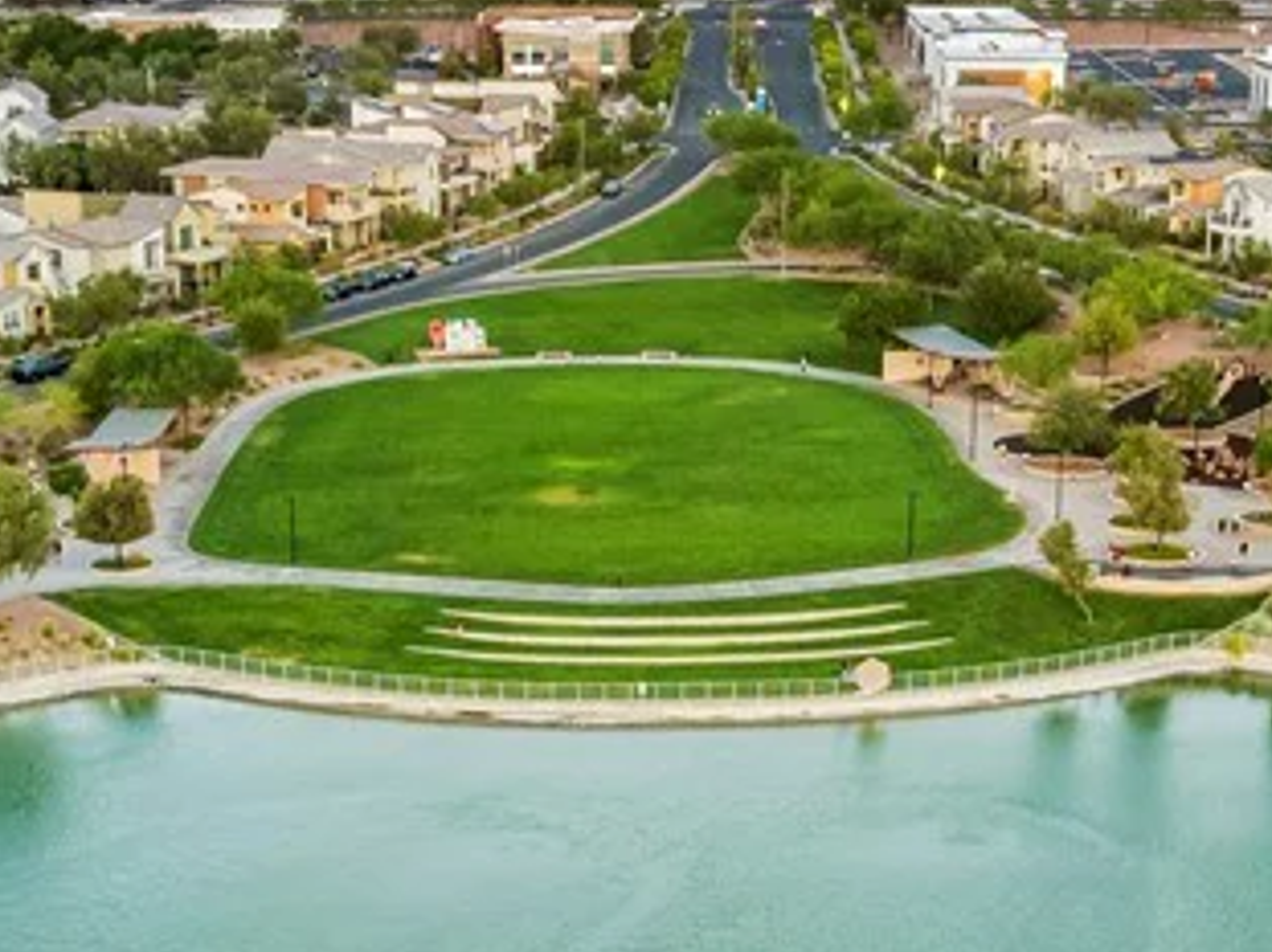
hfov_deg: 24.7
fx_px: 2902
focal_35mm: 79
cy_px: 1021
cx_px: 699
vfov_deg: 18.0
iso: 140
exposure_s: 1/40
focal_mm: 12.29
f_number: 2.8
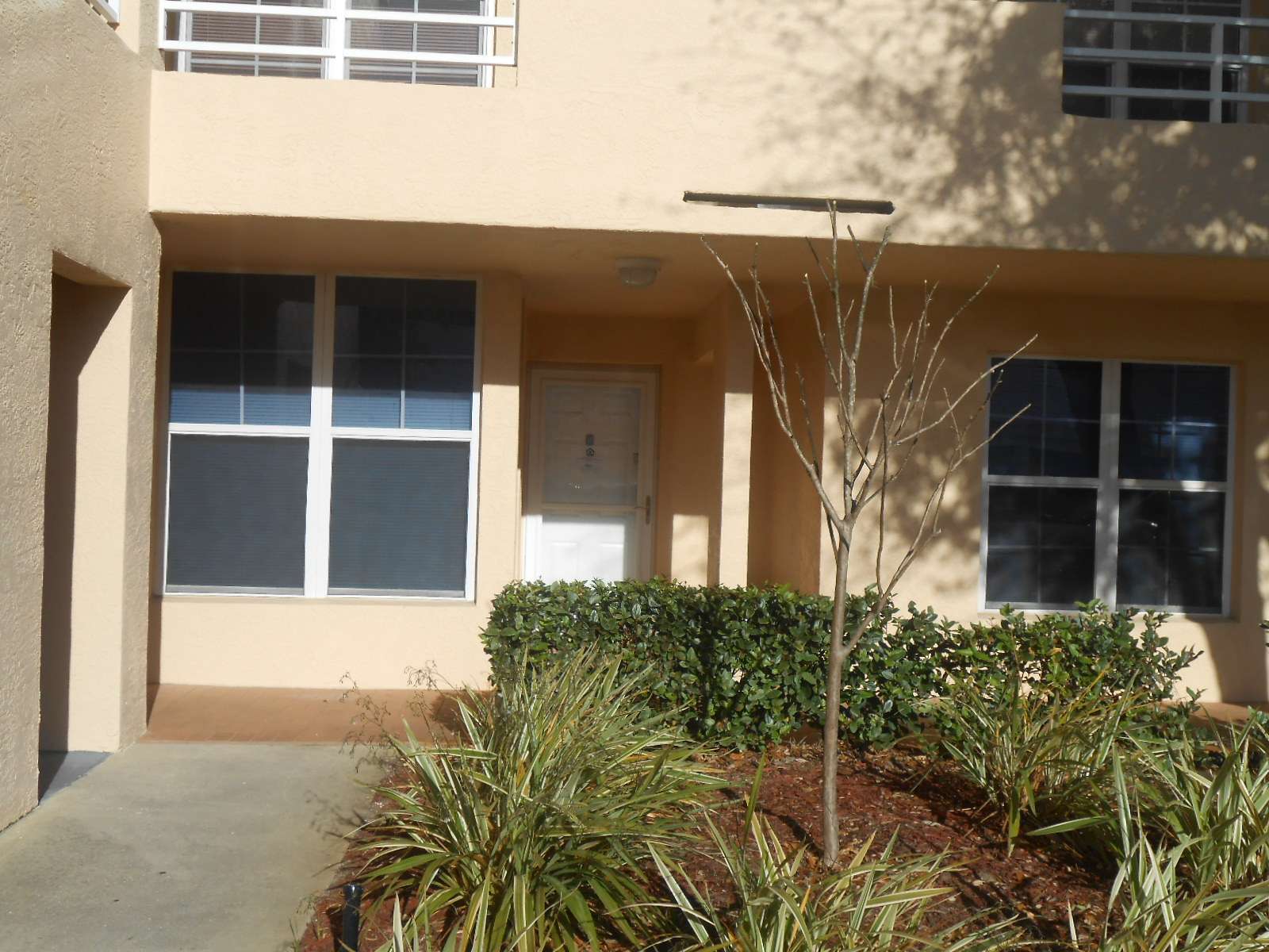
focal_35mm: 38
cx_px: 634
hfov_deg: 49.0
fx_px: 1393
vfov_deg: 37.7
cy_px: 476
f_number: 4.2
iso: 80
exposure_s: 1/1000
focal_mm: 6.8
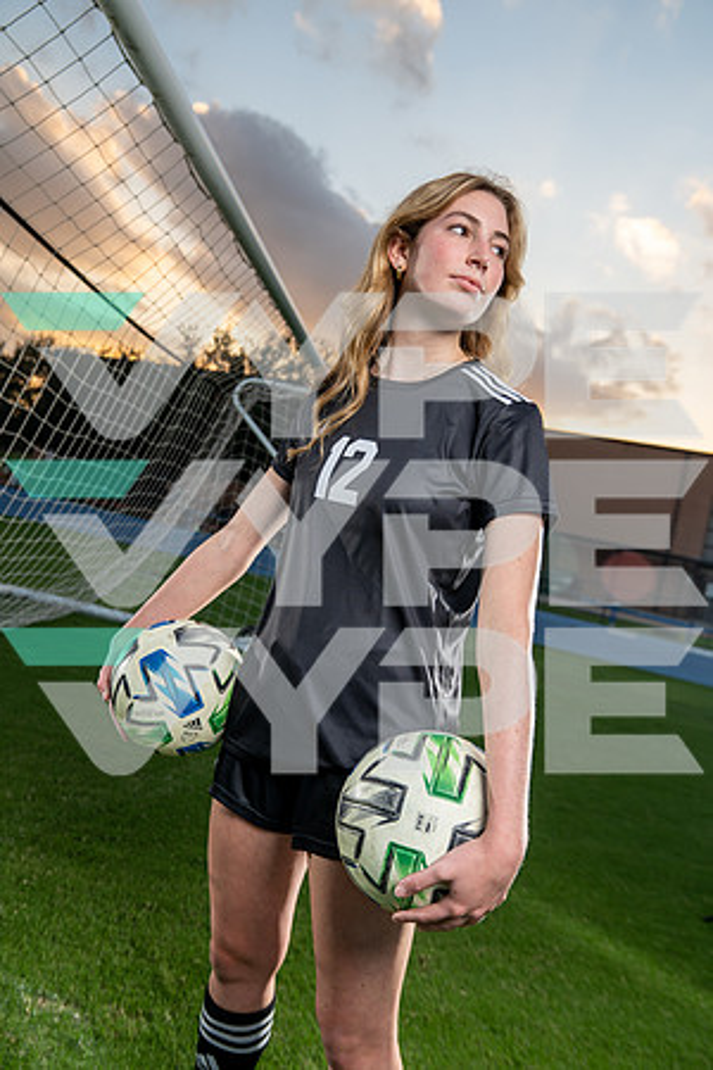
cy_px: 535
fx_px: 832
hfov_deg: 46.4
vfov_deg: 65.5
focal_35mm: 28
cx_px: 356
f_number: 4
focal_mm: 28
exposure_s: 1/250
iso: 160
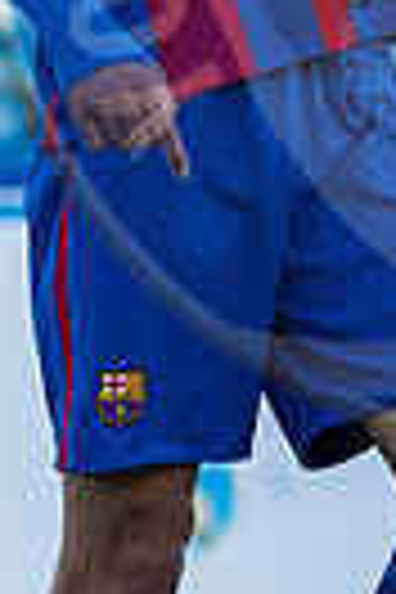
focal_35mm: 1538
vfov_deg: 1.3
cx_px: 554
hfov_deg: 0.9
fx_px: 25375
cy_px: -144
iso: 800
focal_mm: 300
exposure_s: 1/1000
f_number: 7.1
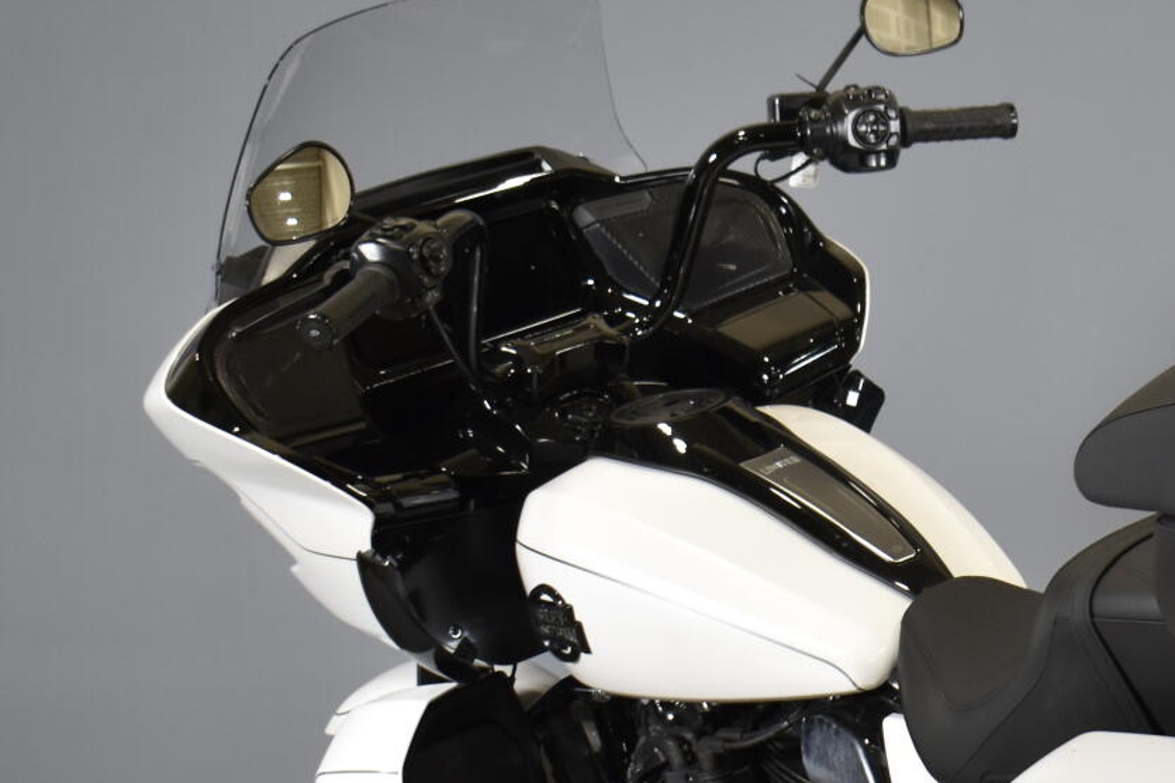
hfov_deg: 19.2
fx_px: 3399
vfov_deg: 13.1
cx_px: 1069
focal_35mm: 104
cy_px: 615
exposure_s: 1/40
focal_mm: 29
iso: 400
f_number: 4.2
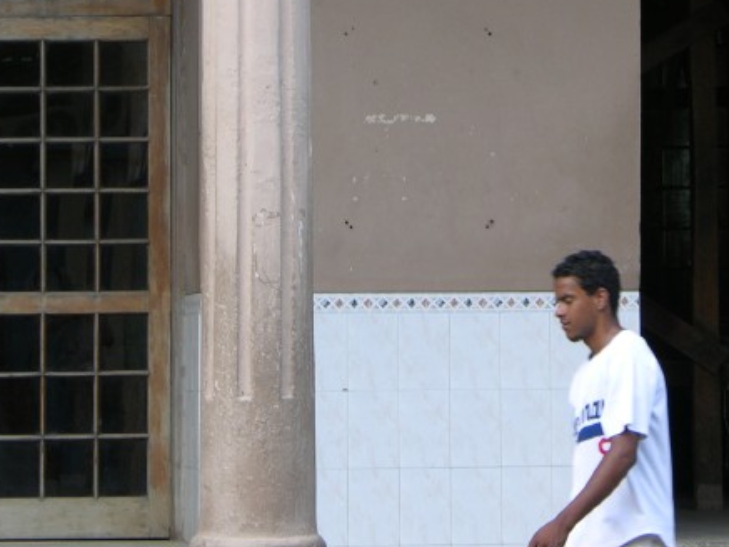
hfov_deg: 9.1
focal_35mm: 218
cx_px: 402
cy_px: 83
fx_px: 4592
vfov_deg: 6.8
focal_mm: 23.7
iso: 50
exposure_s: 1/135
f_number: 3.6
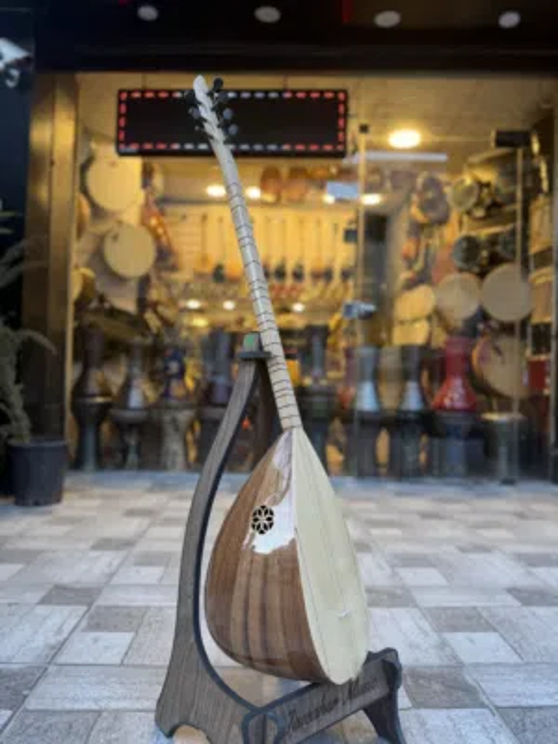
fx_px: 516
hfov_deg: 56.8
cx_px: 279
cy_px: 372
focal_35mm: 24
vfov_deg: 71.6
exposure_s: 1/100
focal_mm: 6.76
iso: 100
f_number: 1.78
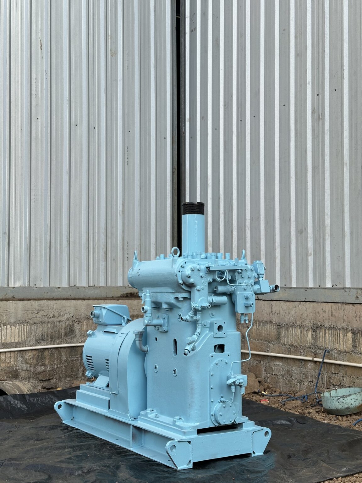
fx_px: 669
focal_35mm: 48
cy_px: 242
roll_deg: -1.5
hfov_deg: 30.3
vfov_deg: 39.7
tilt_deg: +2.8
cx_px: 181
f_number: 1.78
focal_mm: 6.86
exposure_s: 1/663
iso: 64
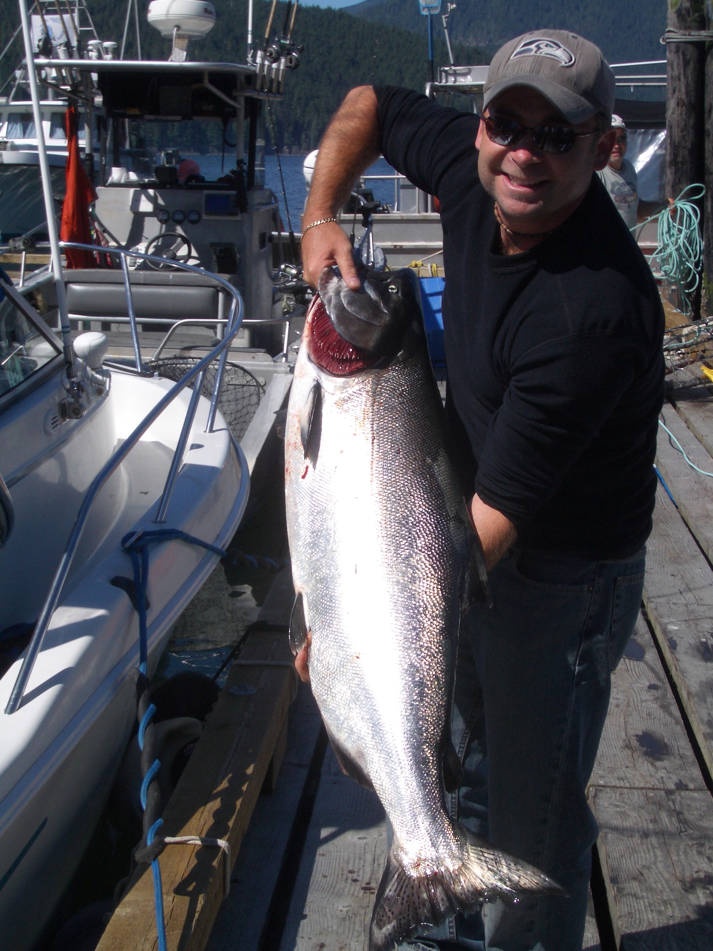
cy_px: 476
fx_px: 1703
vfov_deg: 31.2
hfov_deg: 23.7
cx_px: 356
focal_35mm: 62
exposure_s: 1/640
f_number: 5.6
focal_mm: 10.2
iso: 50
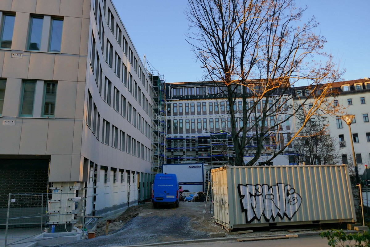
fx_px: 257
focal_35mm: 25
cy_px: 124
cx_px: 185
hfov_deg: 71.5
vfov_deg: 51.3
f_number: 2.8
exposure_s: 1/400
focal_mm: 9.1
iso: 500
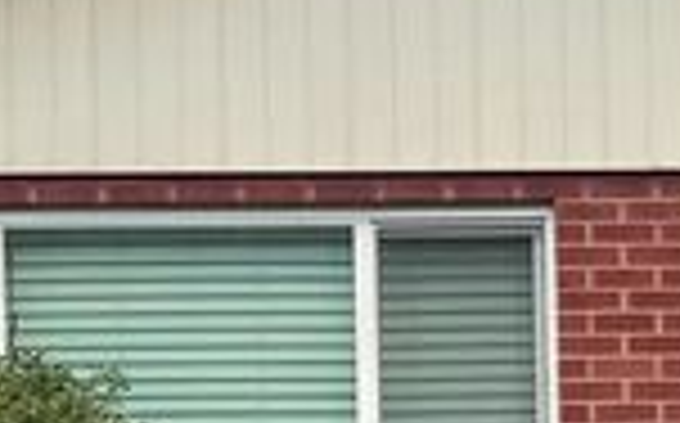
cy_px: 729
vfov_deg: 6.8
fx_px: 3462
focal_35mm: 187
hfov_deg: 10.8
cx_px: 1036
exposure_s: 1/692
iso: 50
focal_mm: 5.7
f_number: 1.5
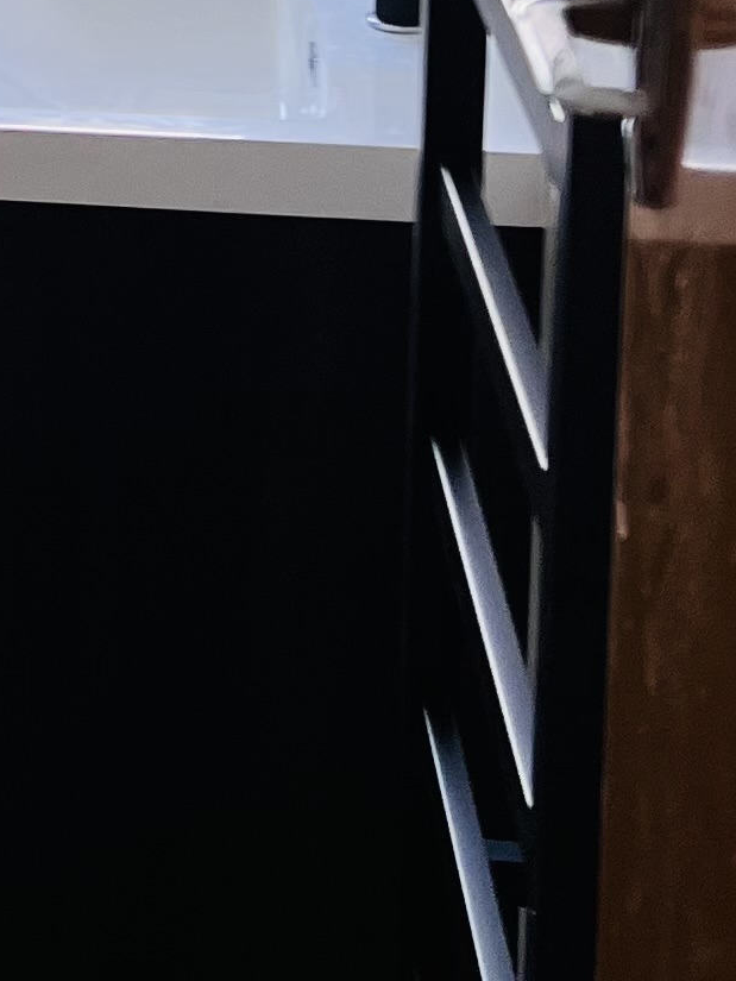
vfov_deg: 14.8
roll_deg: +0.6
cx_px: -786
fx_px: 3599
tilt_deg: -9.3
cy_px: -332
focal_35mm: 127
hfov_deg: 10.6
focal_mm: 5.7
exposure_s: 1/265
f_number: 1.5
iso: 40
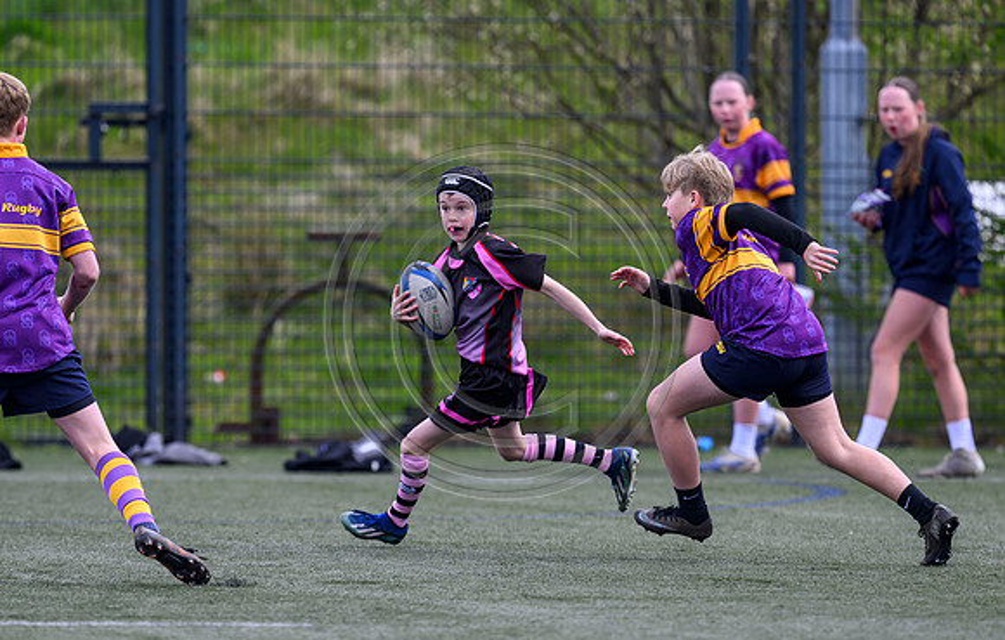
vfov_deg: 2.4
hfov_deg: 3.7
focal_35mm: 560
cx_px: 518
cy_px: 363
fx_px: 15409
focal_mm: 400
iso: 500
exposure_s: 1/2000
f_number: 3.5
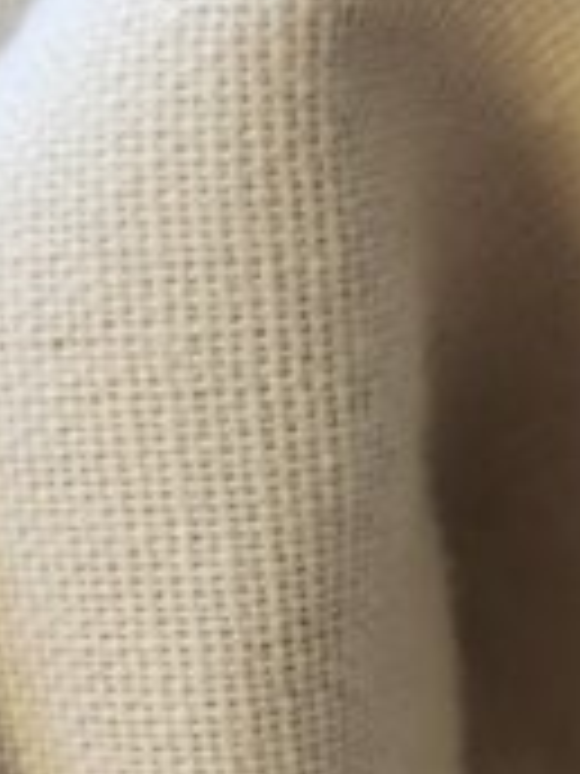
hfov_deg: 10.4
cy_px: 711
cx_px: -310
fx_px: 3061
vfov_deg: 14.2
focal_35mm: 137
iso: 160
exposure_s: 1/120
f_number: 1.8
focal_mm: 5.4
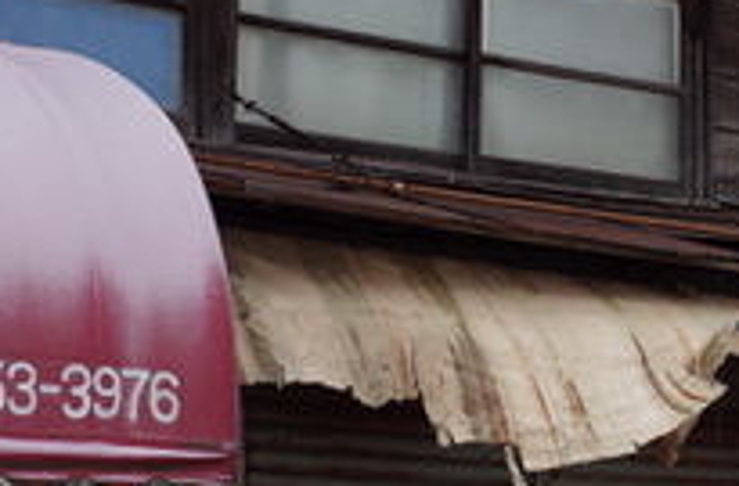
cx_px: 651
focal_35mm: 149
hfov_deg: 13.7
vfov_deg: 9.1
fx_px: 3047
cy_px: 272
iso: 200
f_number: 5.6
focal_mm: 18.3
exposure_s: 1/400
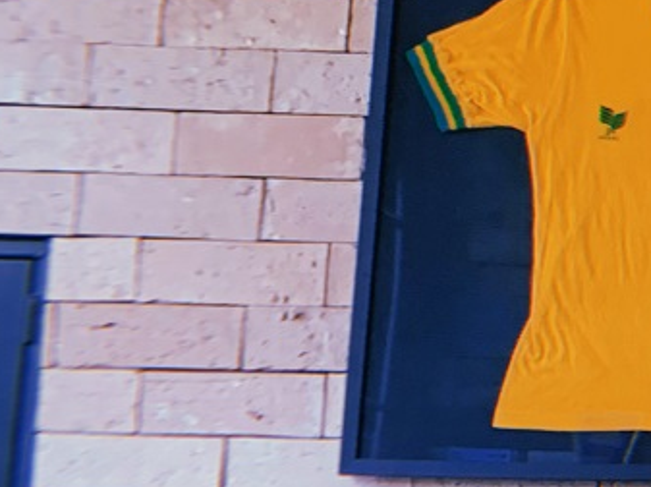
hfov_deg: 10.9
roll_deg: -1.1
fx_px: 2949
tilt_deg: +7.3
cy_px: 87
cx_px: 1487
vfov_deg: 9.4
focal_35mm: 157
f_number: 1.8
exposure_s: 1/60
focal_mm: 4.25
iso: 200
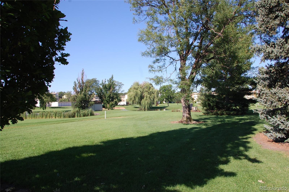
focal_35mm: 27
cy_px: 96
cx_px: 144
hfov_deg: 67.4
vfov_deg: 47.8
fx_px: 217
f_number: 8
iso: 200
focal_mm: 18
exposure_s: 1/250
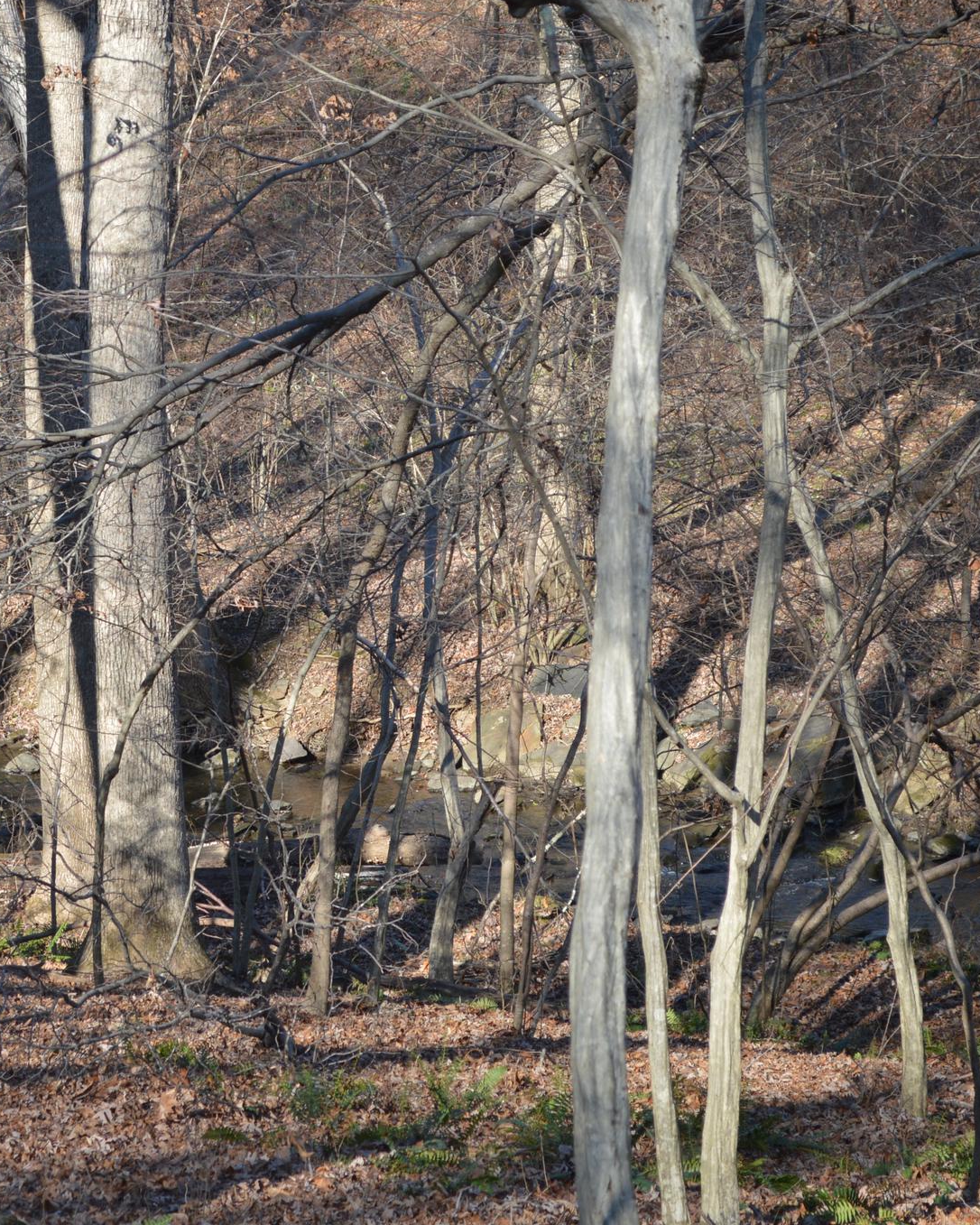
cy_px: 612
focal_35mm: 117
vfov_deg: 16.5
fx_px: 4230
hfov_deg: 13.1
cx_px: 75
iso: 140
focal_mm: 55
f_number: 5.6
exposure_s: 1/125
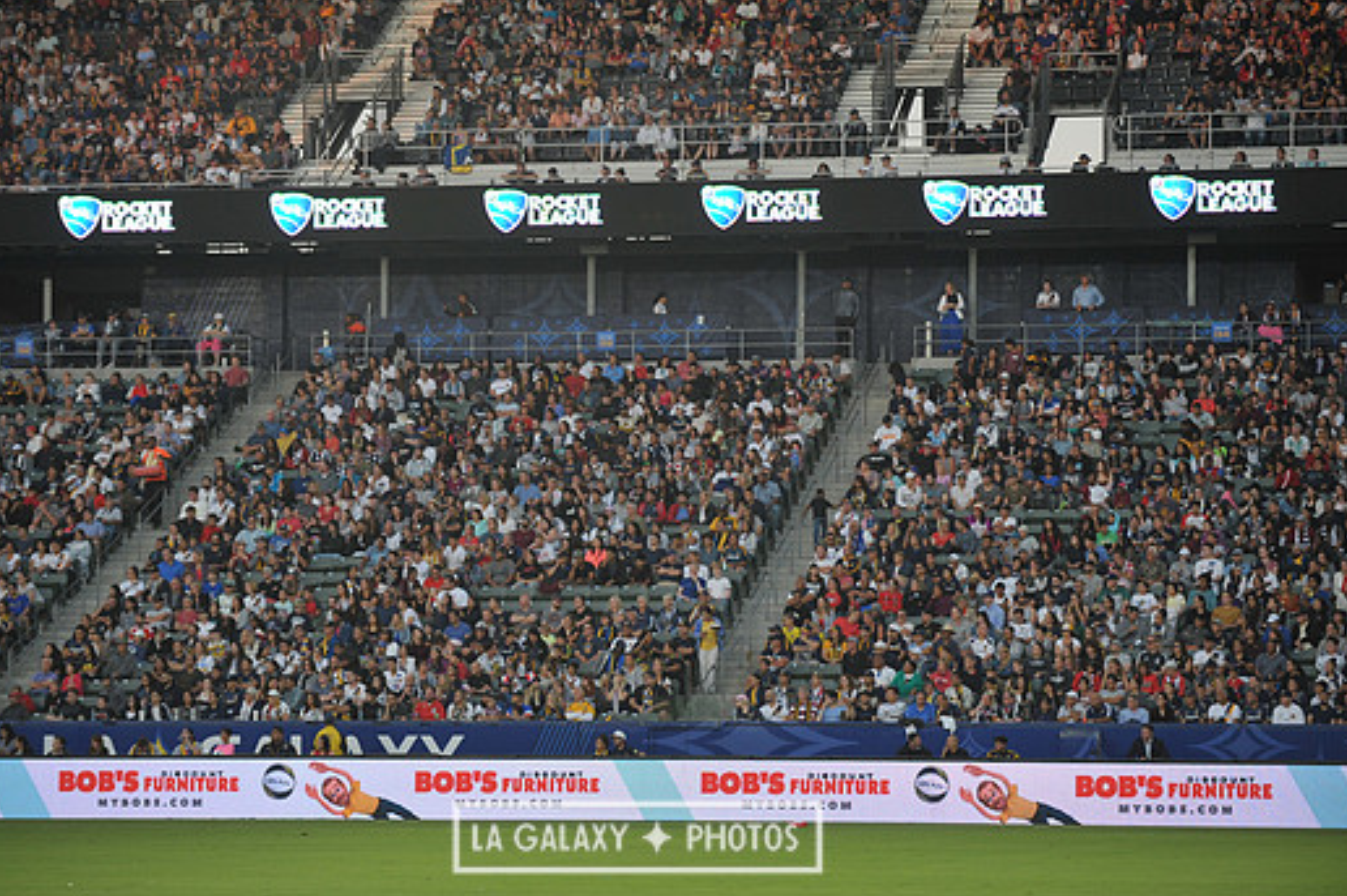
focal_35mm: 135
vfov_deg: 10.1
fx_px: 5046
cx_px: 637
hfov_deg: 15.2
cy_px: 444
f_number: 2.8
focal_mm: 120
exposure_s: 1/800
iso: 640
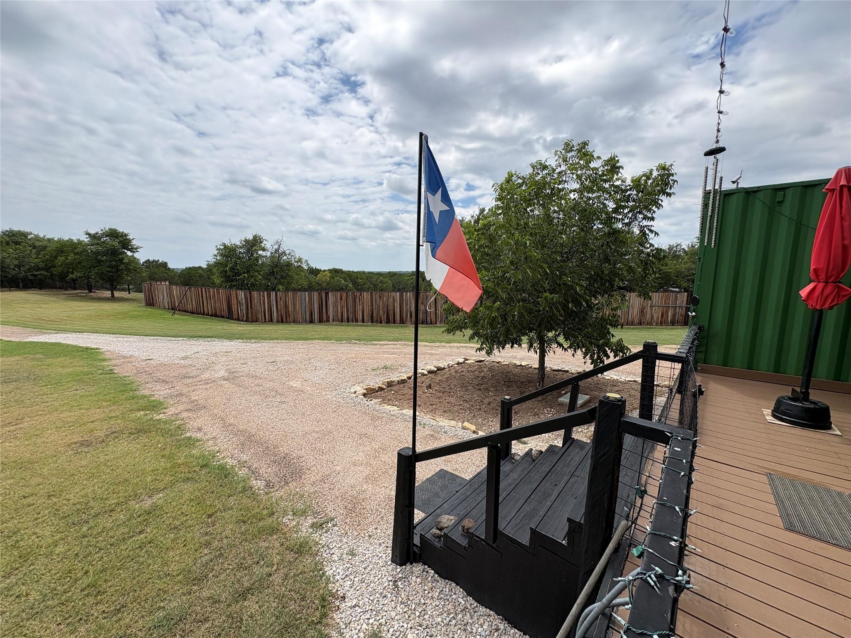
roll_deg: -0.2
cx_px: 426
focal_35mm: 14
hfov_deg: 102.1
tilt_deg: -7.2
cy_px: 319
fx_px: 344
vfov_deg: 85.7
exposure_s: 1/2028
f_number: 2.2
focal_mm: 2.22
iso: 40
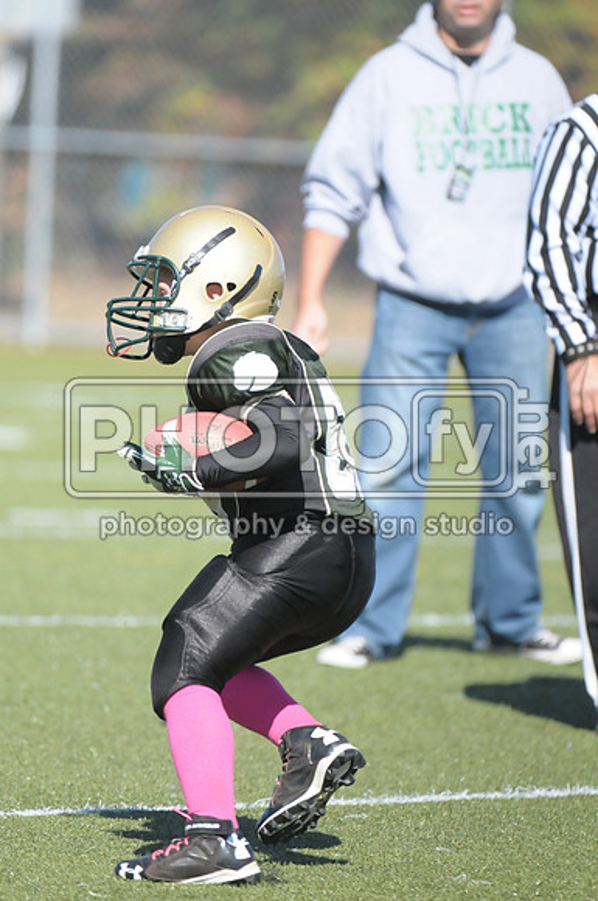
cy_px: 450
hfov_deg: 2.7
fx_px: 12745
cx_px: 299
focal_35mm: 510
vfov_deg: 4.0
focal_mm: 340
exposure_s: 1/8000
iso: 1600
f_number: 4
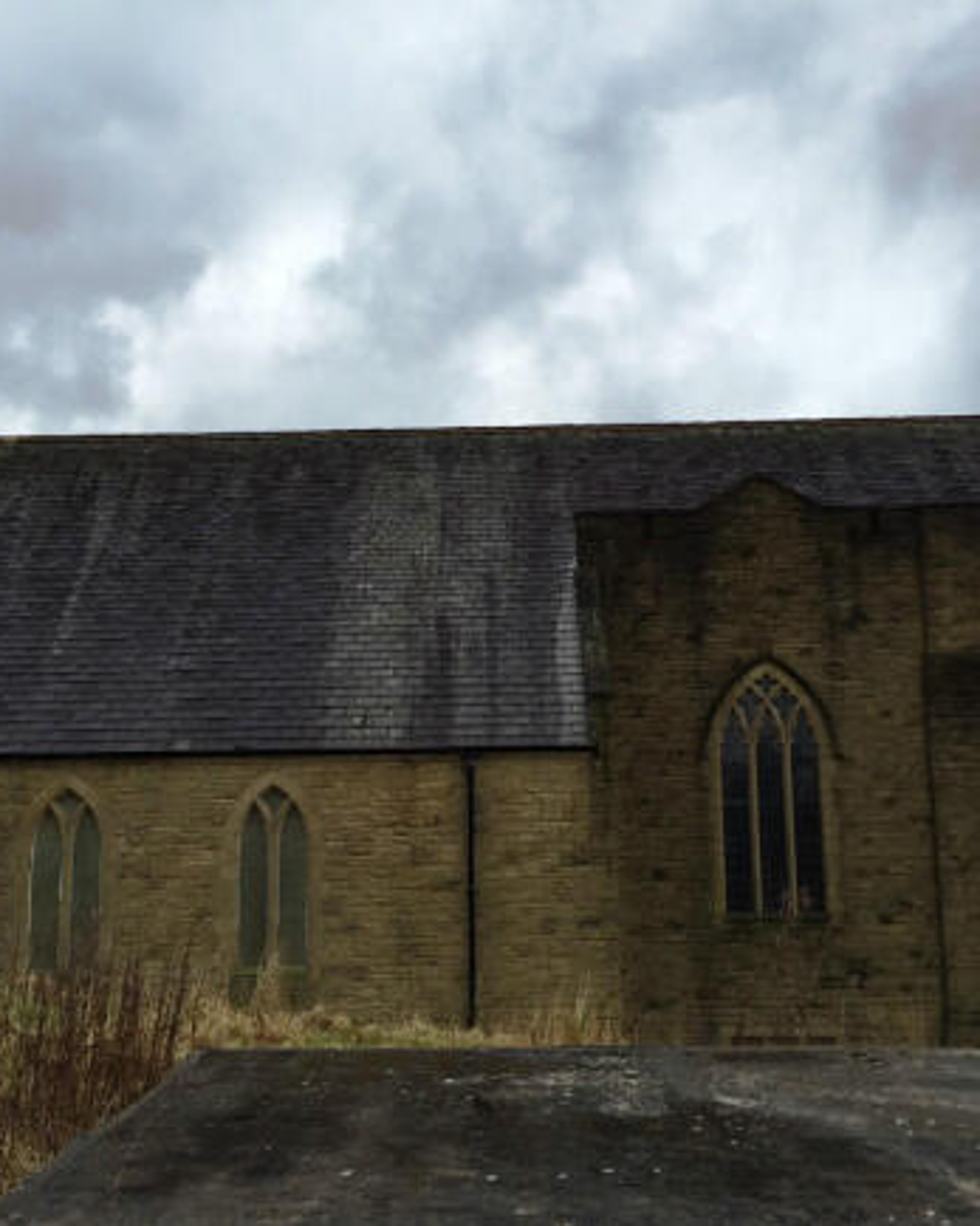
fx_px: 1378
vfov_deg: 47.9
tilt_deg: +9.5
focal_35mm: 38
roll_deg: +1.2
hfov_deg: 39.1
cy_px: 614
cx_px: 448
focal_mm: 4.15
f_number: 2.2
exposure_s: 1/534
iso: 32
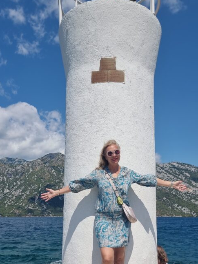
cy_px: 166
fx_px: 290
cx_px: 110
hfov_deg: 37.7
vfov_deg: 48.5
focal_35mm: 38
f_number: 1.8
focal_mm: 6.7
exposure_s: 1/2353
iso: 50
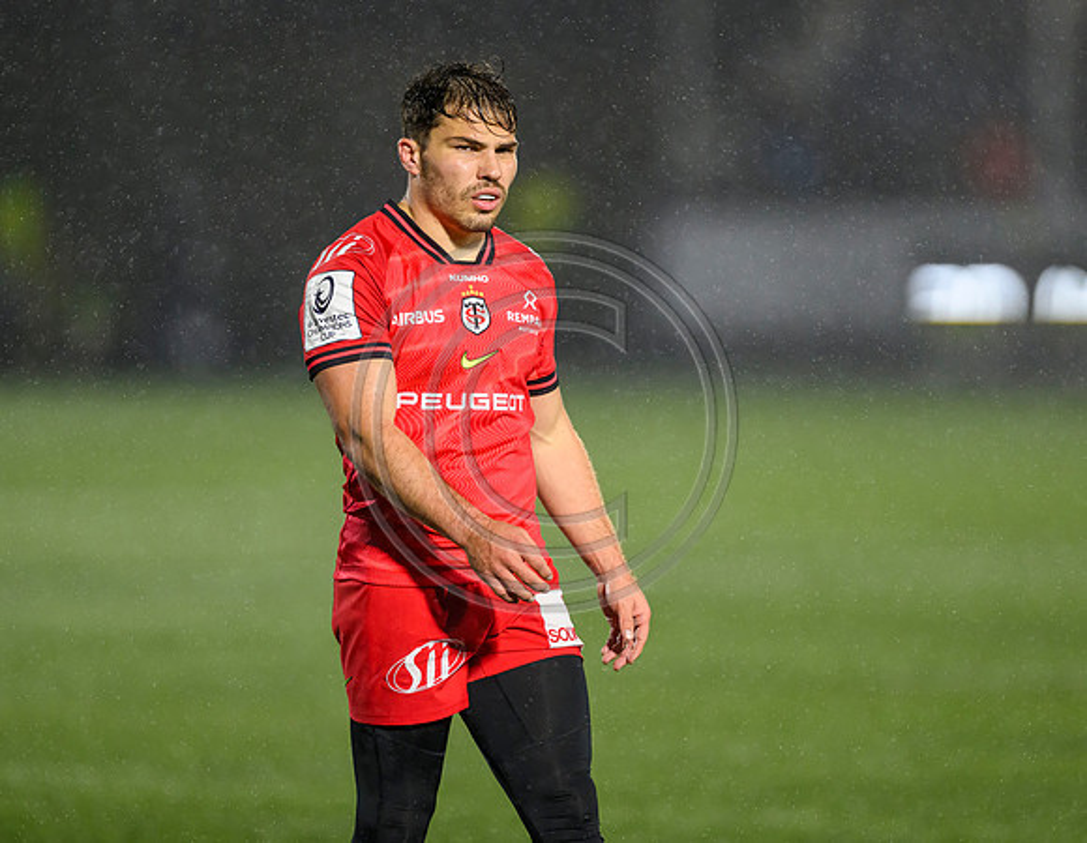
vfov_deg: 3.0
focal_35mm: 503
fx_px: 16006
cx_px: 523
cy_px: 480
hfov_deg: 3.9
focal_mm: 400
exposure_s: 1/2000
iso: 4000
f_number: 3.2
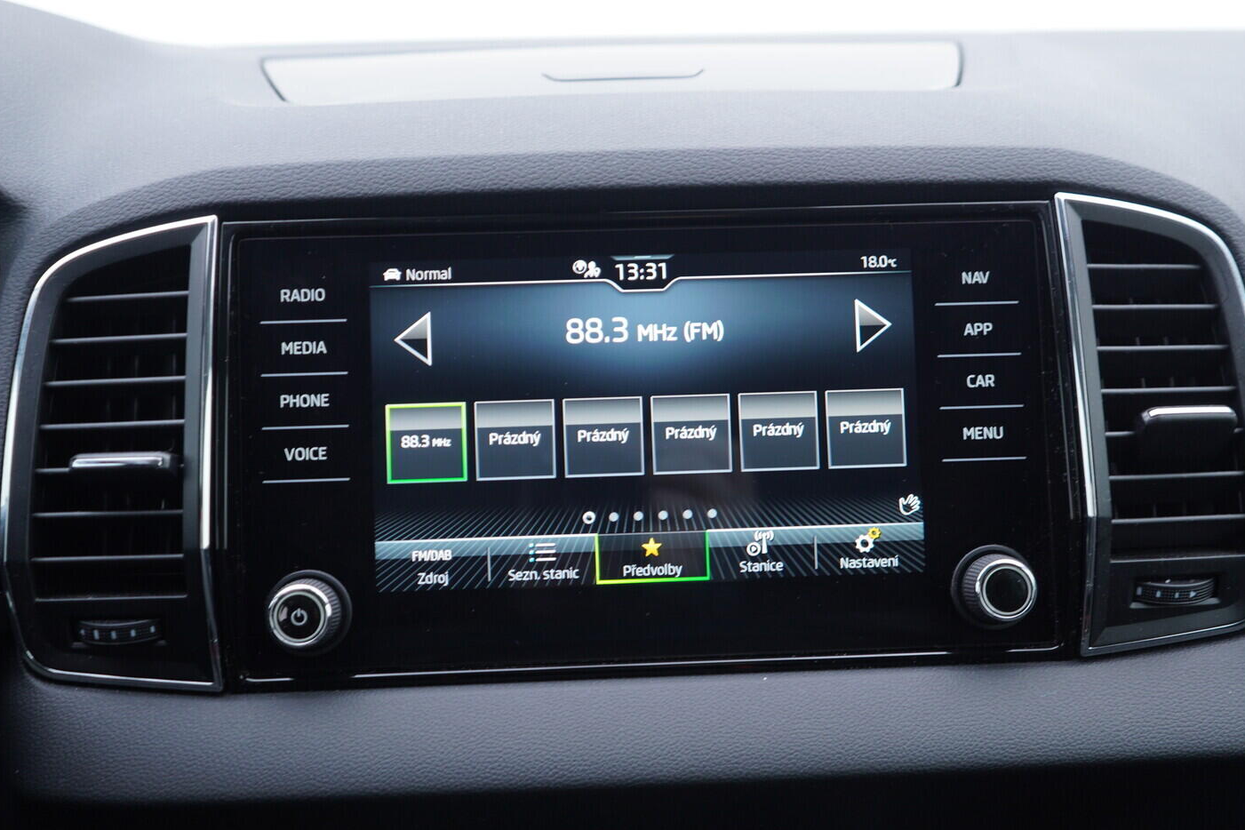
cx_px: 632
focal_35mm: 37
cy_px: 412
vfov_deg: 35.9
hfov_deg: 51.9
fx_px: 1279
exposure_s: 1/40
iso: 200
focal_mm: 24
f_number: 2.8
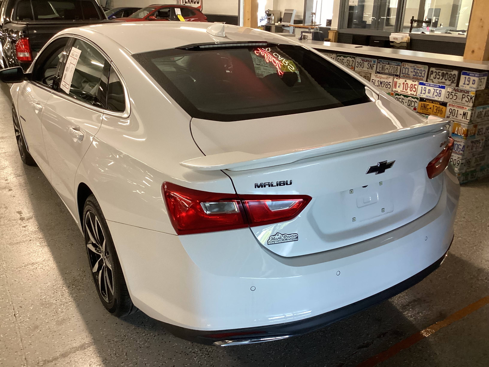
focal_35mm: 31
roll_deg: -2.3
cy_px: 184
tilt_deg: -21.9
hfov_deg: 58.4
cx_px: 244
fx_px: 438
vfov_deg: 45.4
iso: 200
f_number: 2.4
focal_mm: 3.3
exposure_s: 1/60
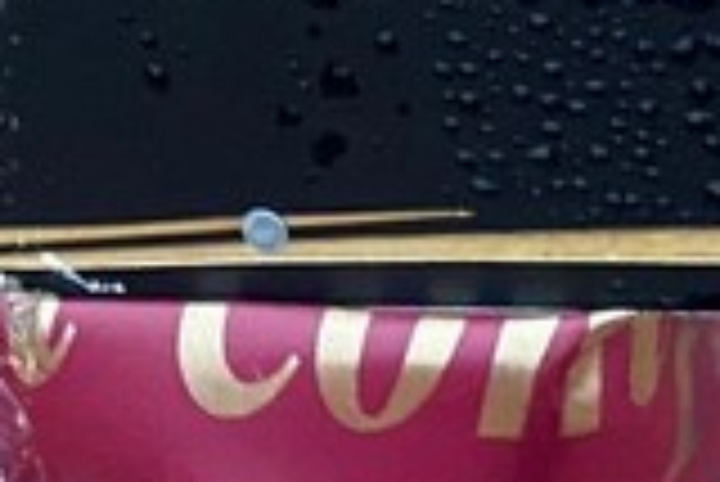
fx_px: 2702
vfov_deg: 9.3
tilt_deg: -22.2
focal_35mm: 135
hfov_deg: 15.1
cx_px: 477
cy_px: -622
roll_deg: +3.5
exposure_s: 1/40
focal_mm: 4.25
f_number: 1.8
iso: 640
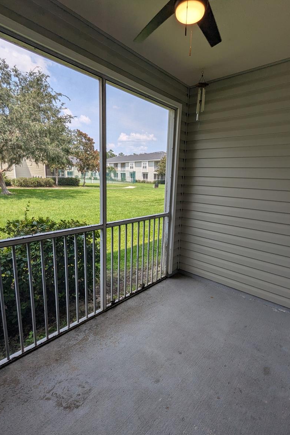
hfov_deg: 70.4
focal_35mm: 17
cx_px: 153
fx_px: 205
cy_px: 220
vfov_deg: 93.3
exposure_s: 1/684
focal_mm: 2.35
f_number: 2.2
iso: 40
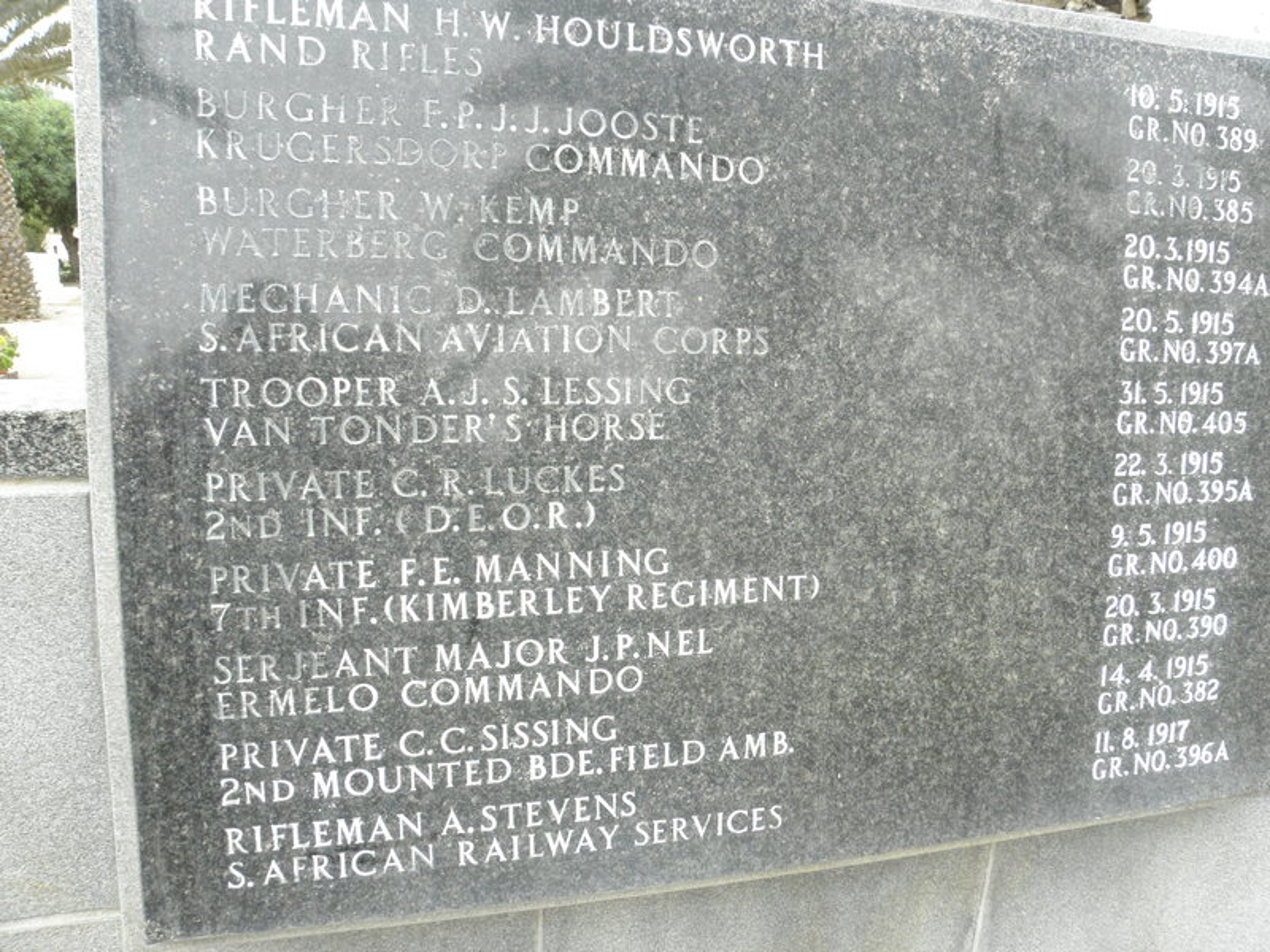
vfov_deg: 51.4
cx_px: 635
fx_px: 991
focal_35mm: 27
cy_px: 476
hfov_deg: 65.3
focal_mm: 4.83
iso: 200
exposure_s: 1/125
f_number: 5.6
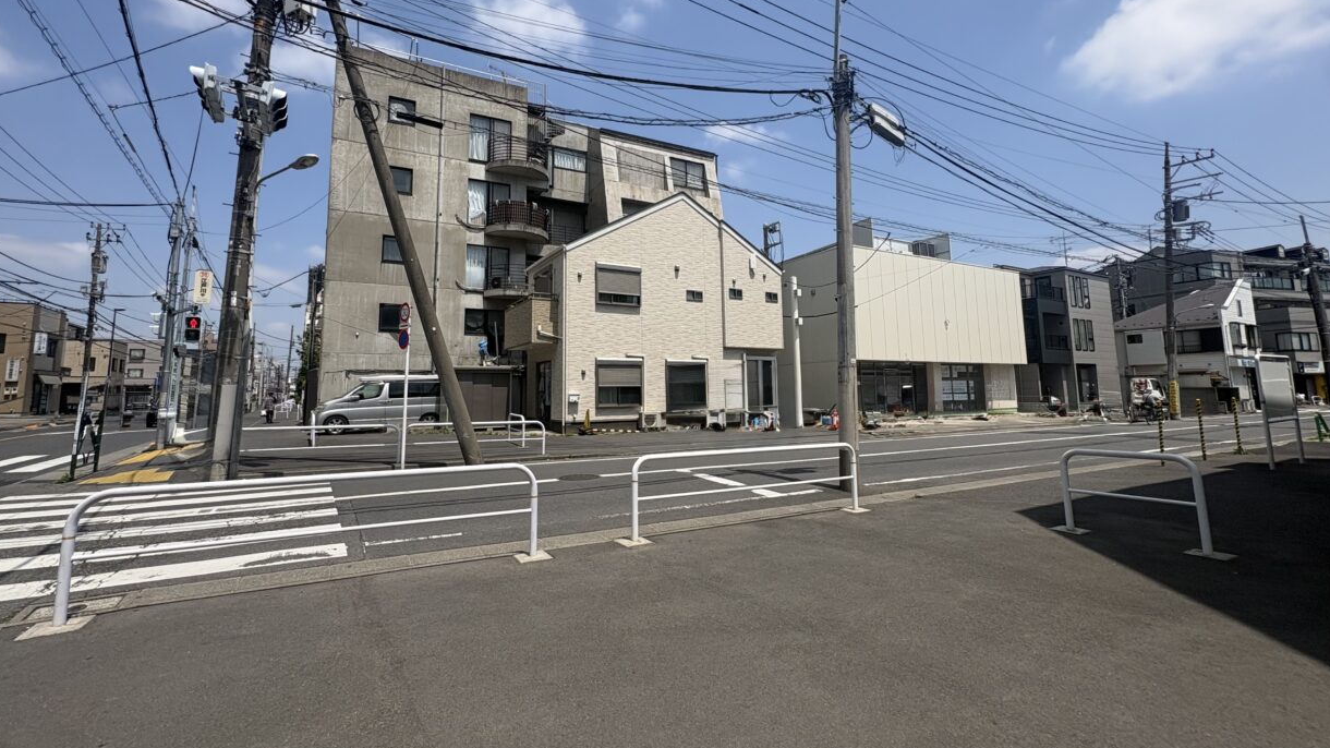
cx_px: 638
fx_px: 564
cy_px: 328
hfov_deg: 99.3
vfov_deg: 66.8
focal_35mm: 16
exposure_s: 1/2874
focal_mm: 2.22
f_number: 2.2
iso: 50
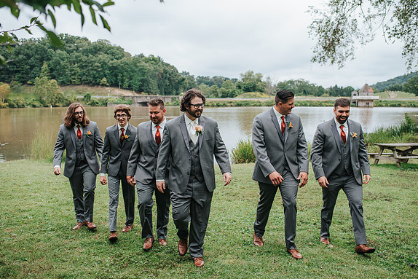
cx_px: 214
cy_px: 140
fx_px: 418
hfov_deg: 53.1
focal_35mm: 36
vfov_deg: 36.9
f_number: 3.2
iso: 100
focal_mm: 35
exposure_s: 1/640
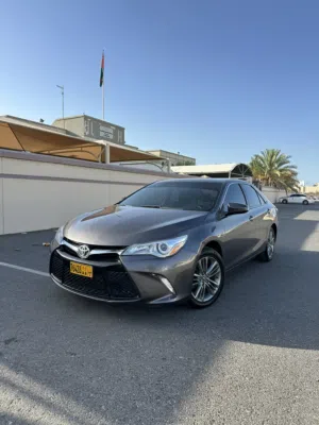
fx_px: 295
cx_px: 160
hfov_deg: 56.8
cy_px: 212
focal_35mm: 24
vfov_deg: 71.6
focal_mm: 6.86
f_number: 1.78
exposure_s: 1/999
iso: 80
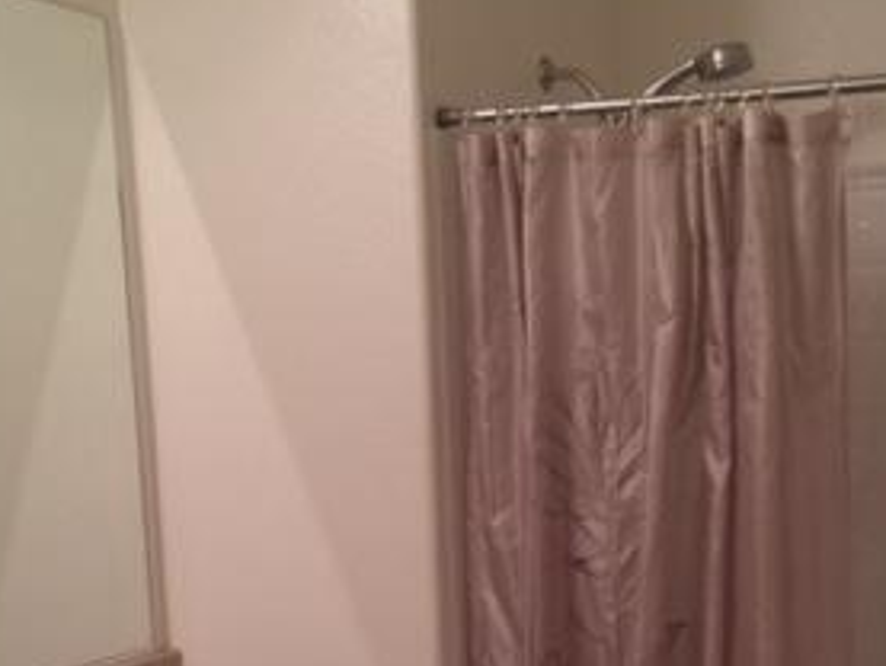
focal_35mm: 67
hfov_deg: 28.9
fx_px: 1716
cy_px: 679
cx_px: 518
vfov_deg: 21.1
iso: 80
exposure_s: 1/30
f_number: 2.2
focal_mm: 4.15
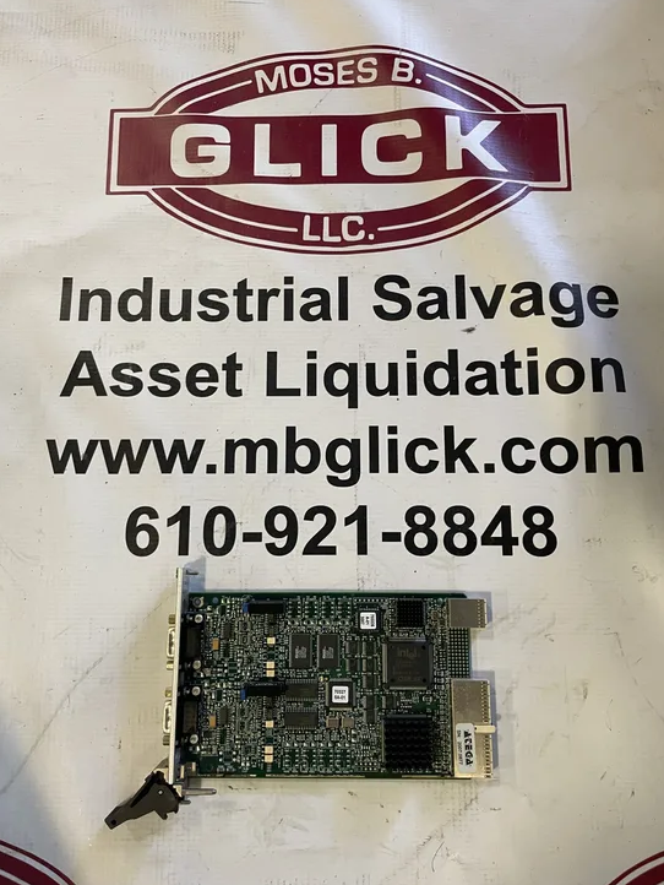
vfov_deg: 65.3
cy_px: 434
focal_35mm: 27
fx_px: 690
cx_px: 330
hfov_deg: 51.4
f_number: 1.6
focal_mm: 4.2
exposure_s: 1/60
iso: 160
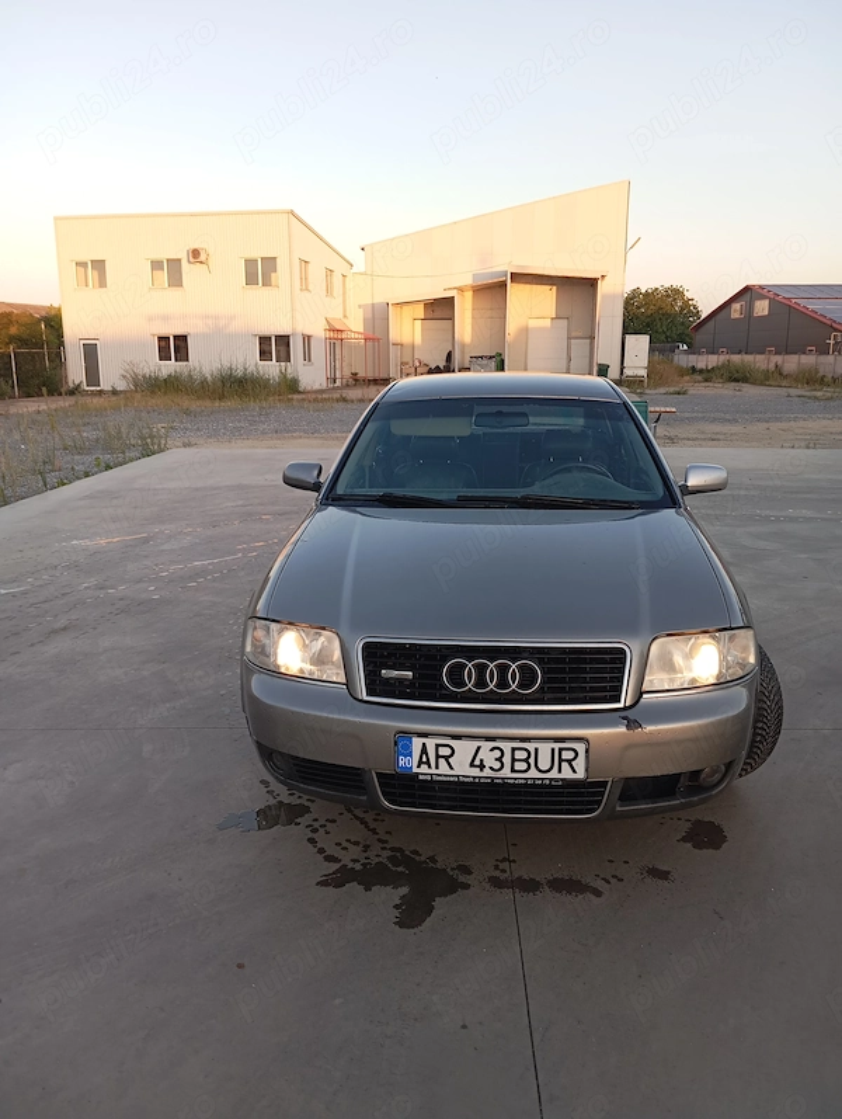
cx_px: 421
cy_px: 560
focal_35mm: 28
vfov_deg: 63.4
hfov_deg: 49.9
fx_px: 906
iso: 187
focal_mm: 4.22
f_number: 1.8
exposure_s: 1/100
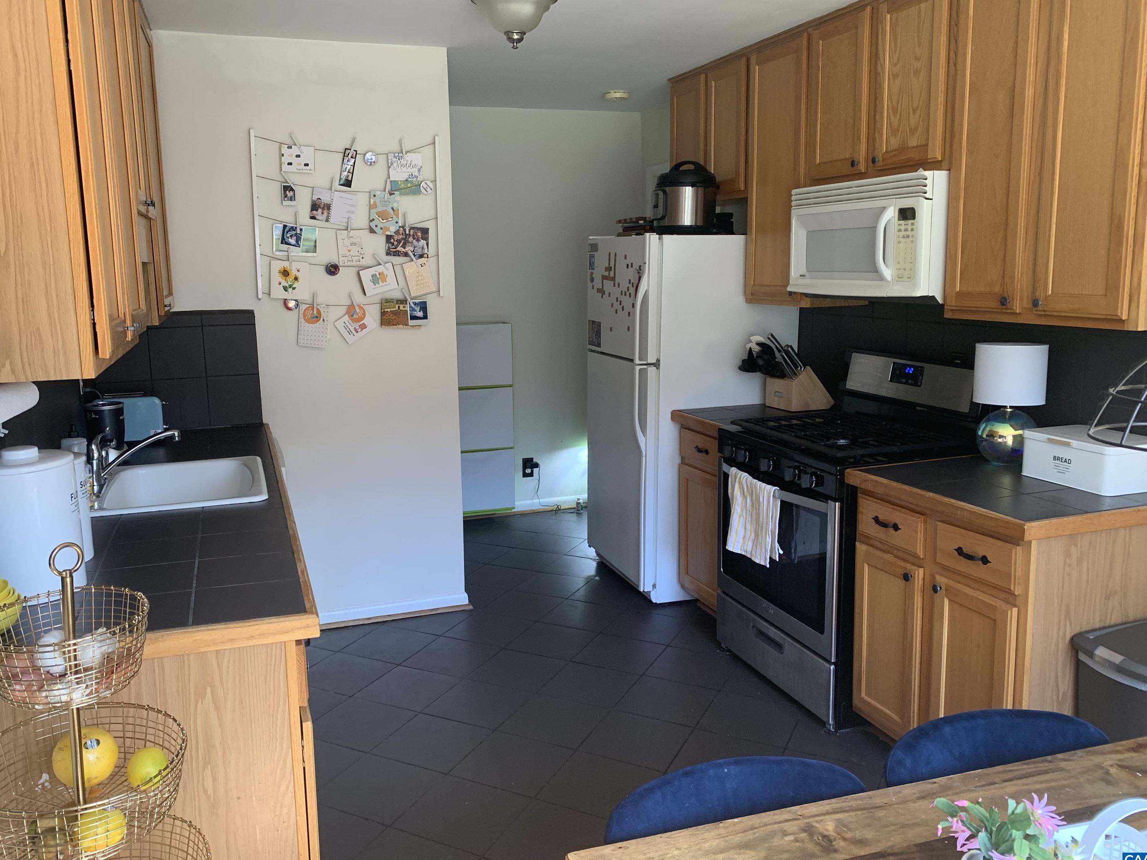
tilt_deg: -9.6
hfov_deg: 63.4
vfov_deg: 49.7
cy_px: 411
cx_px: 549
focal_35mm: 28
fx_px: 928
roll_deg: +1.0
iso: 100
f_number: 1.8
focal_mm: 4.25
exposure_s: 1/89
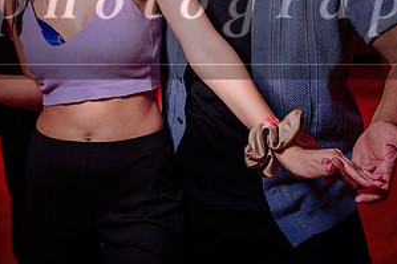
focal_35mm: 80
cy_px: -10
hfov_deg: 25.4
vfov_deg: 16.6
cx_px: 224
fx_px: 882
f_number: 3.2
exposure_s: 1/80
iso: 800
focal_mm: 38
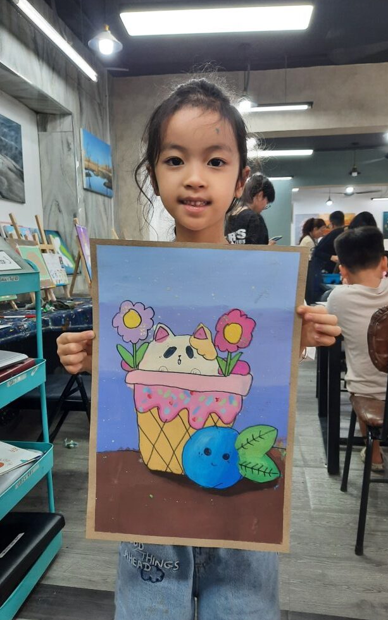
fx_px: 457
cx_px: 197
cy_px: 308
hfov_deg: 46.0
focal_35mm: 27
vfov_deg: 68.4
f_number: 2
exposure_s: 1/50
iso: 80
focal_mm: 4.6
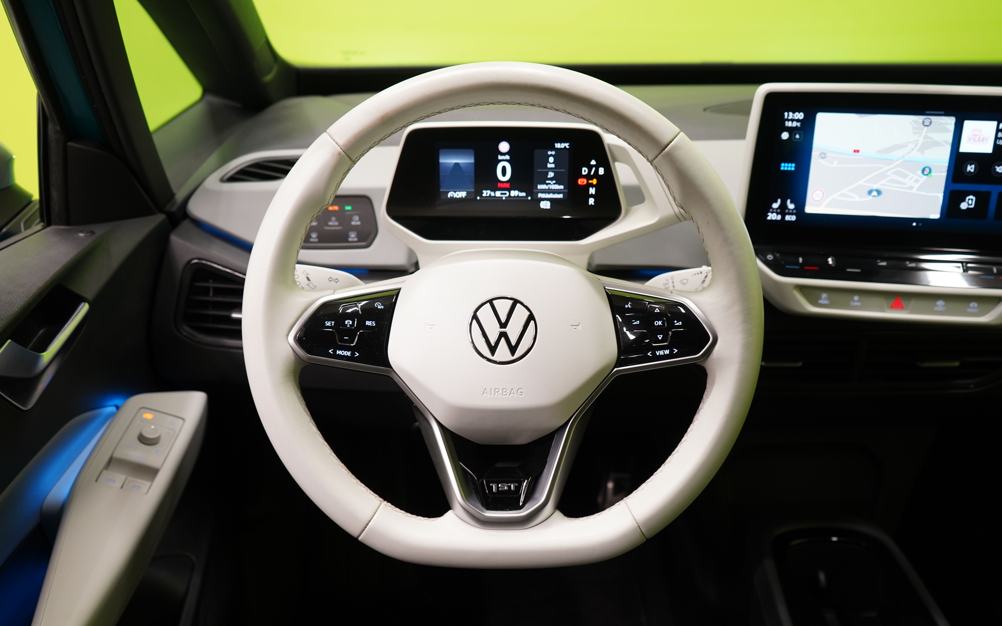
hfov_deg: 62.9
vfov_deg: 41.8
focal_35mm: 30
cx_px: 505
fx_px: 819
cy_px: 328
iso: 1000
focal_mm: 29
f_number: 5
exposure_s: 1/30
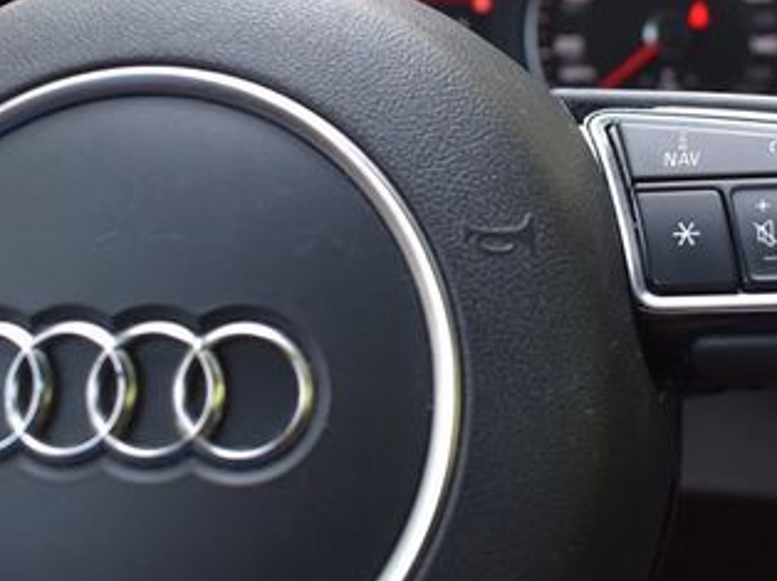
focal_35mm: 53
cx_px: 470
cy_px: 189
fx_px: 1189
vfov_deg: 27.3
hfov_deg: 36.1
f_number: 3.5
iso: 720
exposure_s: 1/250
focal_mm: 18
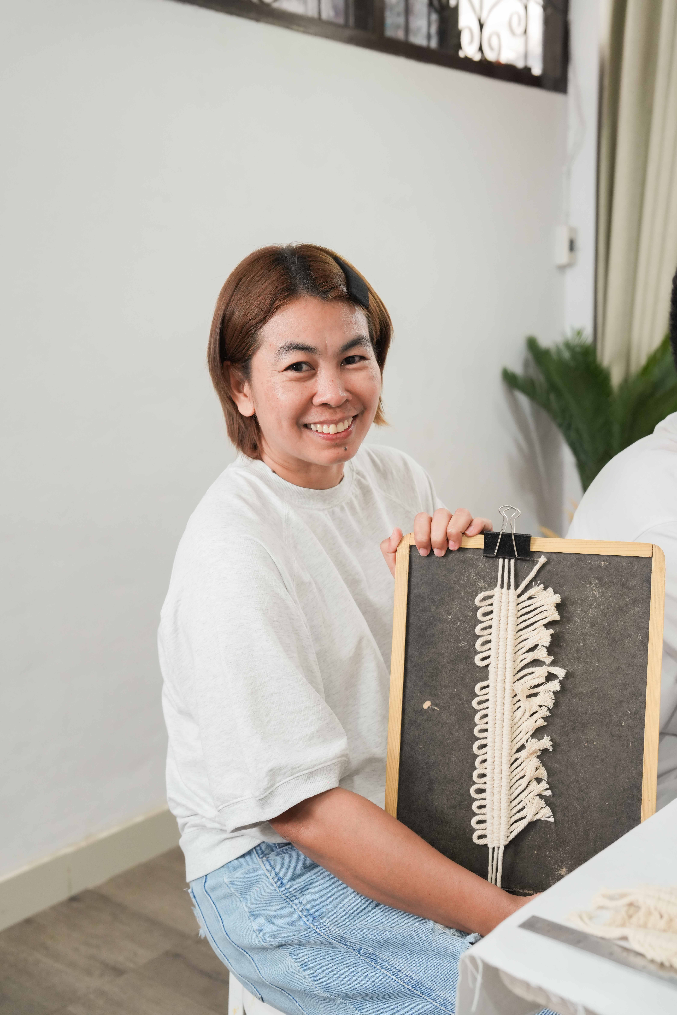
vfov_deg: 46.4
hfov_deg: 31.9
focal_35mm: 42
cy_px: 508
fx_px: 1185
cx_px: 338
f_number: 4.5
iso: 1250
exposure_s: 1/100
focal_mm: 42
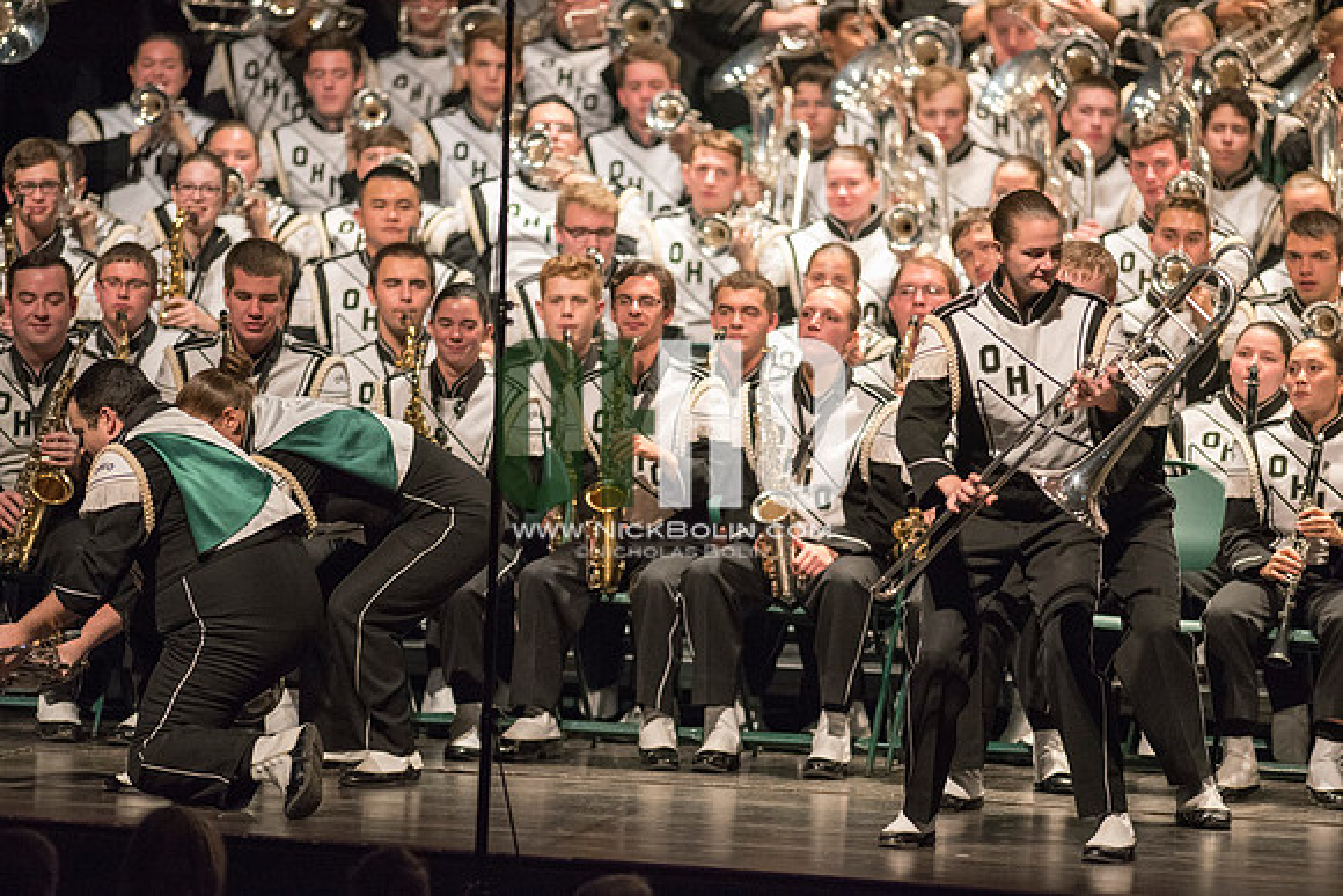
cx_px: 672
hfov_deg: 6.9
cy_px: 448
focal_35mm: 300
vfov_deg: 4.6
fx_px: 11194
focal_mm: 300
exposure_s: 1/500
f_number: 2.8
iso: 4000
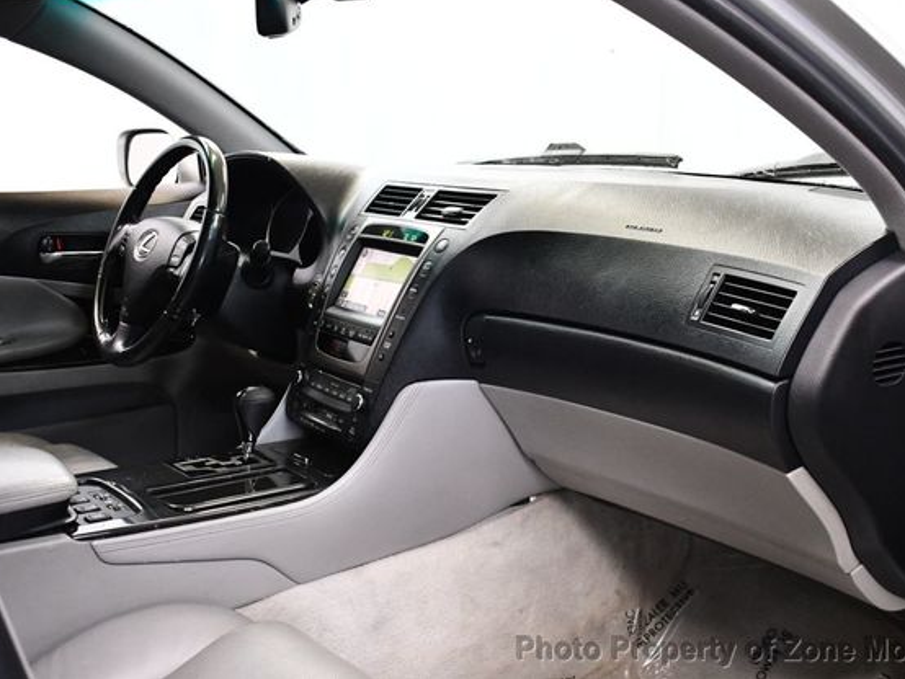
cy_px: 331
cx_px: 497
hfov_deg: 46.7
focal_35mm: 40
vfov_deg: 36.0
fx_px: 1046
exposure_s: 1/125
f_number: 3.5
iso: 2800
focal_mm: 18
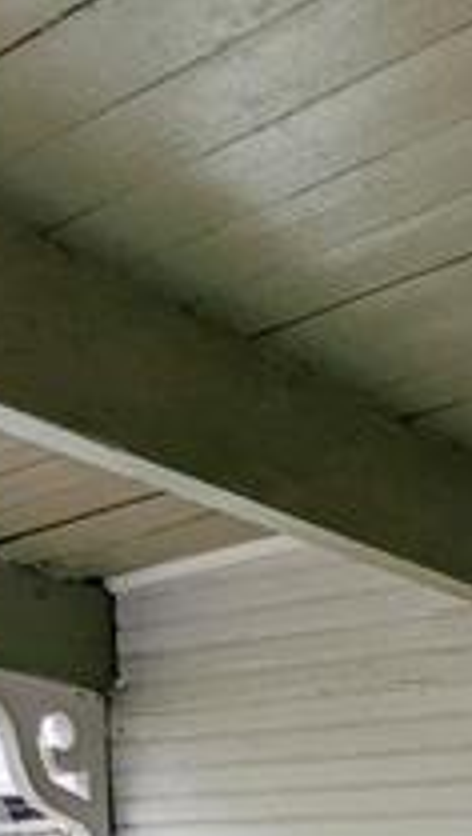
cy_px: 1464
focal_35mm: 64
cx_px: 456
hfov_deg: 18.4
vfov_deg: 22.0
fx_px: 1420
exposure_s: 1/725
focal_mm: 2.35
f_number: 2.2
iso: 57
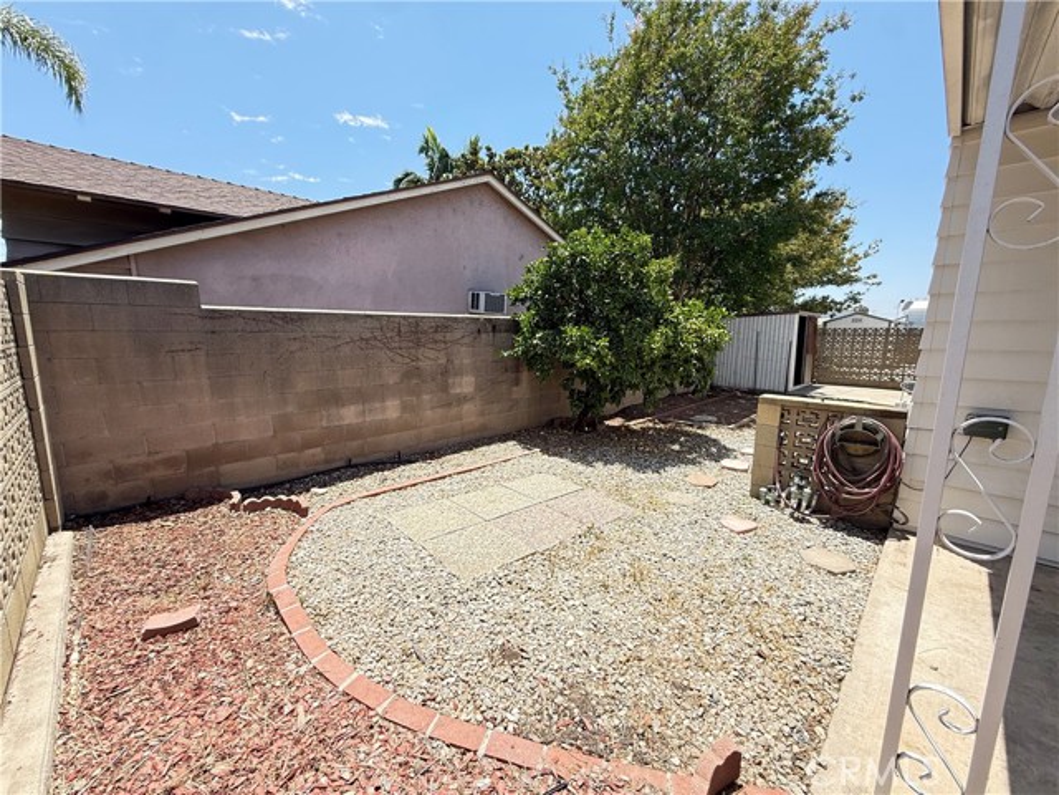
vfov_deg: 85.7
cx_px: 530
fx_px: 428
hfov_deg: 102.1
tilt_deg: -8.2
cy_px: 398
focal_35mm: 14
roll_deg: -0.2
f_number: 2.2
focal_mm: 2.22
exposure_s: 1/498
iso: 50
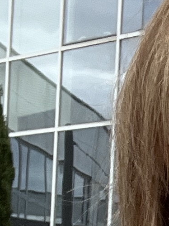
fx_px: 1211
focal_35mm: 186
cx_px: 540
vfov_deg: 9.8
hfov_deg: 7.0
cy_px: 476
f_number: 2.2
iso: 32
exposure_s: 1/426
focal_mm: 2.71
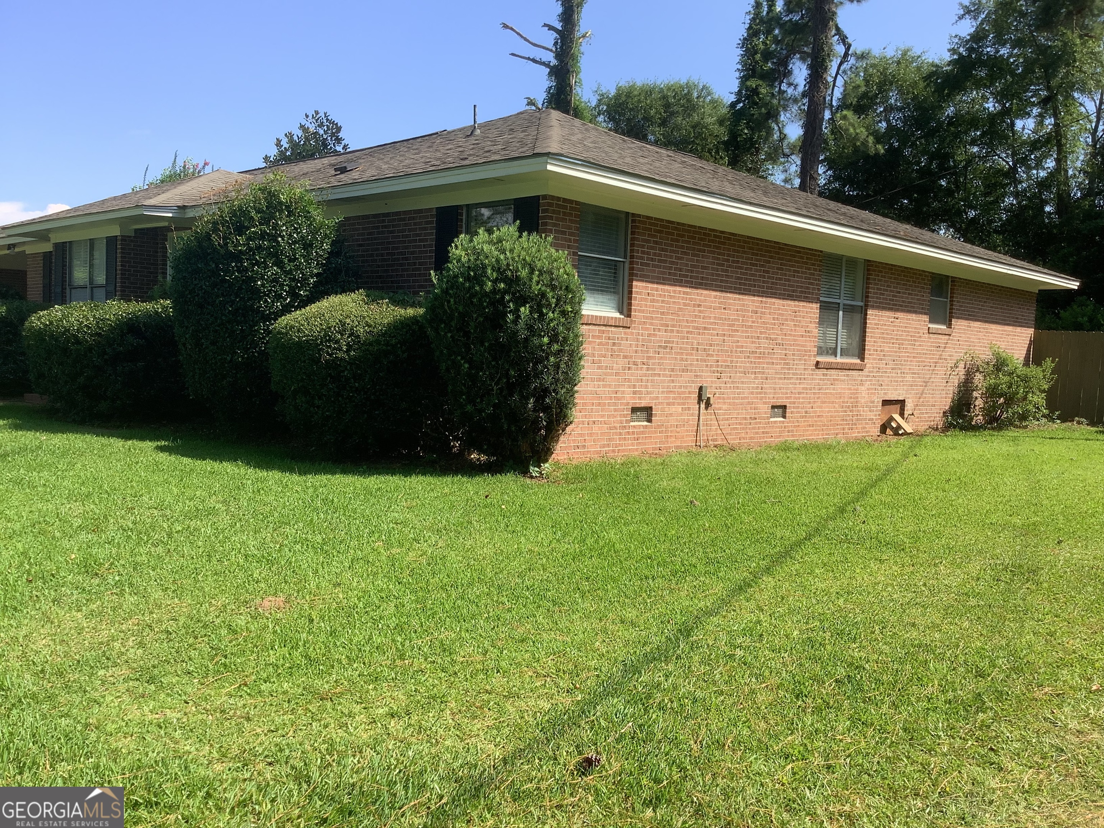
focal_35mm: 31
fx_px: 989
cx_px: 552
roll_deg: -1.7
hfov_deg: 58.4
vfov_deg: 45.4
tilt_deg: -4.1
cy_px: 414
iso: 25
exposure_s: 1/727
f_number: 2.4
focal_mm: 3.3
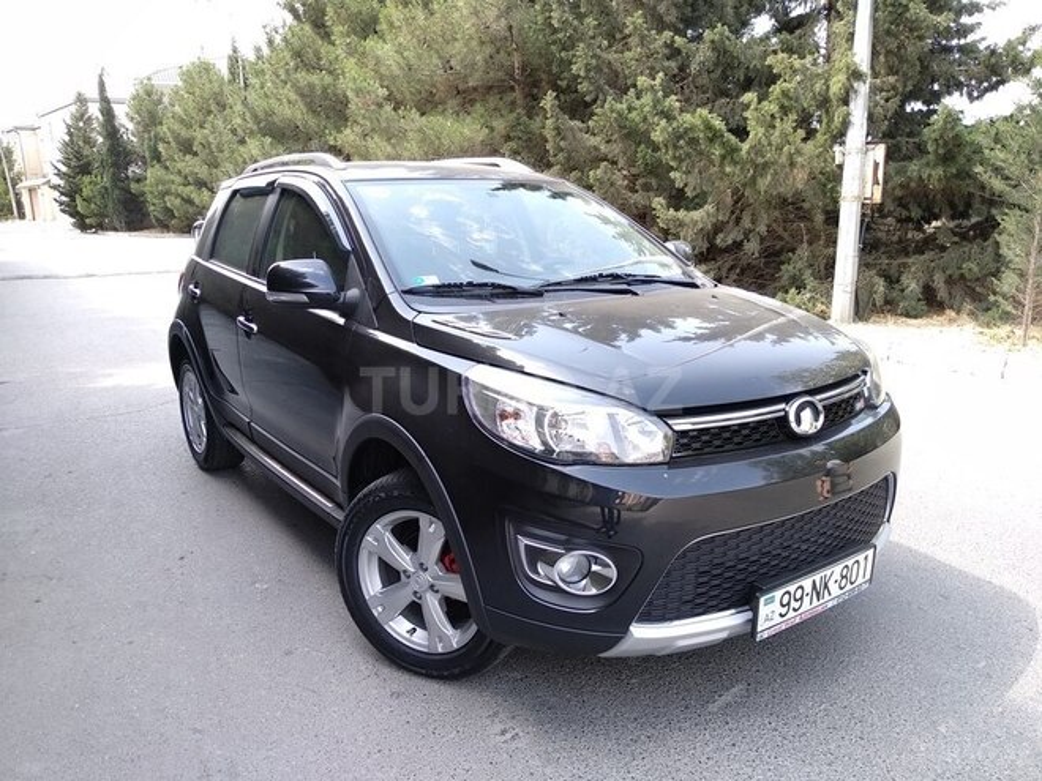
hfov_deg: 67.3
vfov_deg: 53.1
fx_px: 783
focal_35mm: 26
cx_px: 521
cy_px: 390
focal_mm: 3.83
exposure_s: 1/100
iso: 125
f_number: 2.2
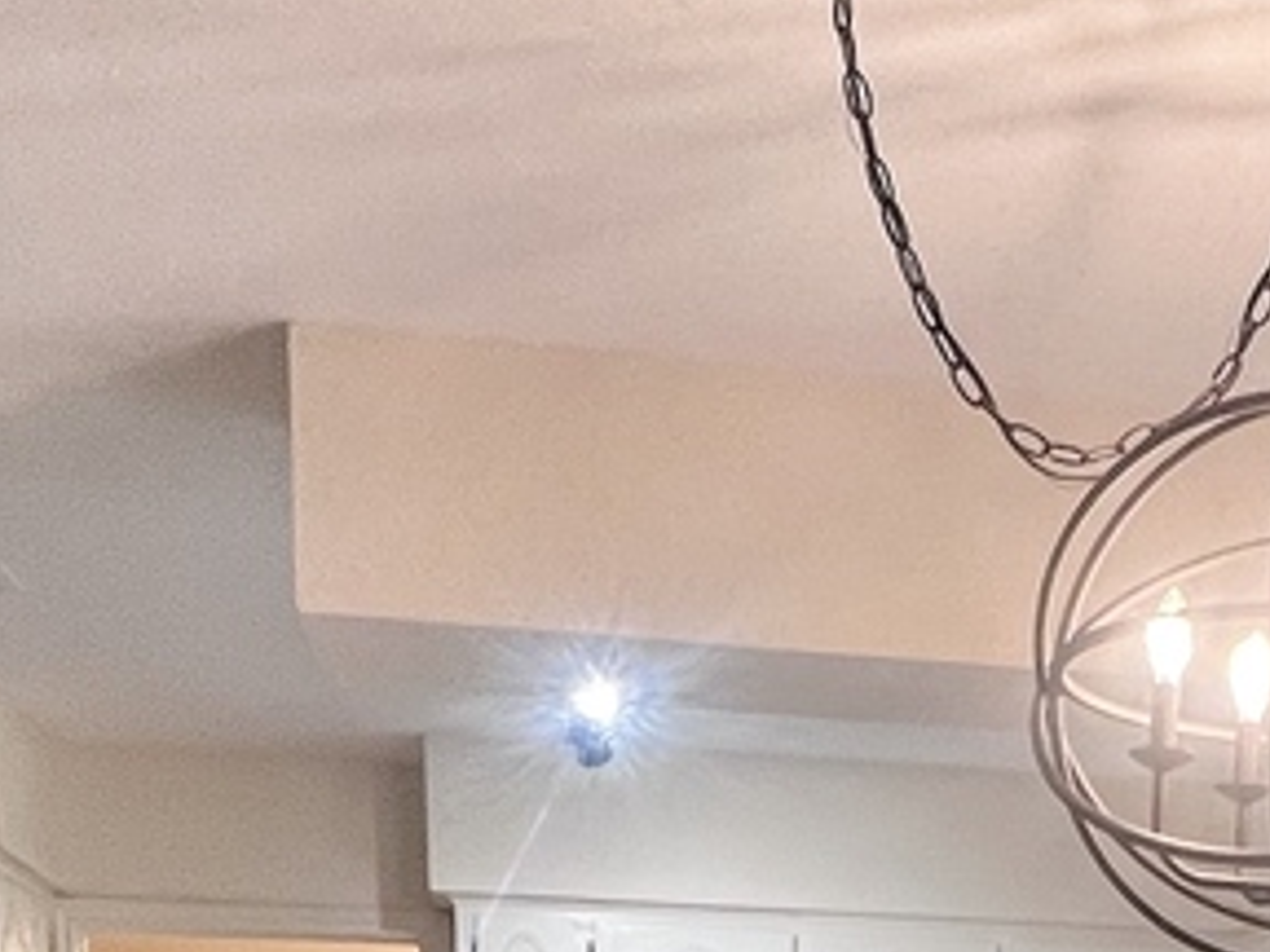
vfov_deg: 18.6
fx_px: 2385
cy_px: 1618
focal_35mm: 65
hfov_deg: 28.6
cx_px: 1147
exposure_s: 1/60
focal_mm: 1.57
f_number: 1.8
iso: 125
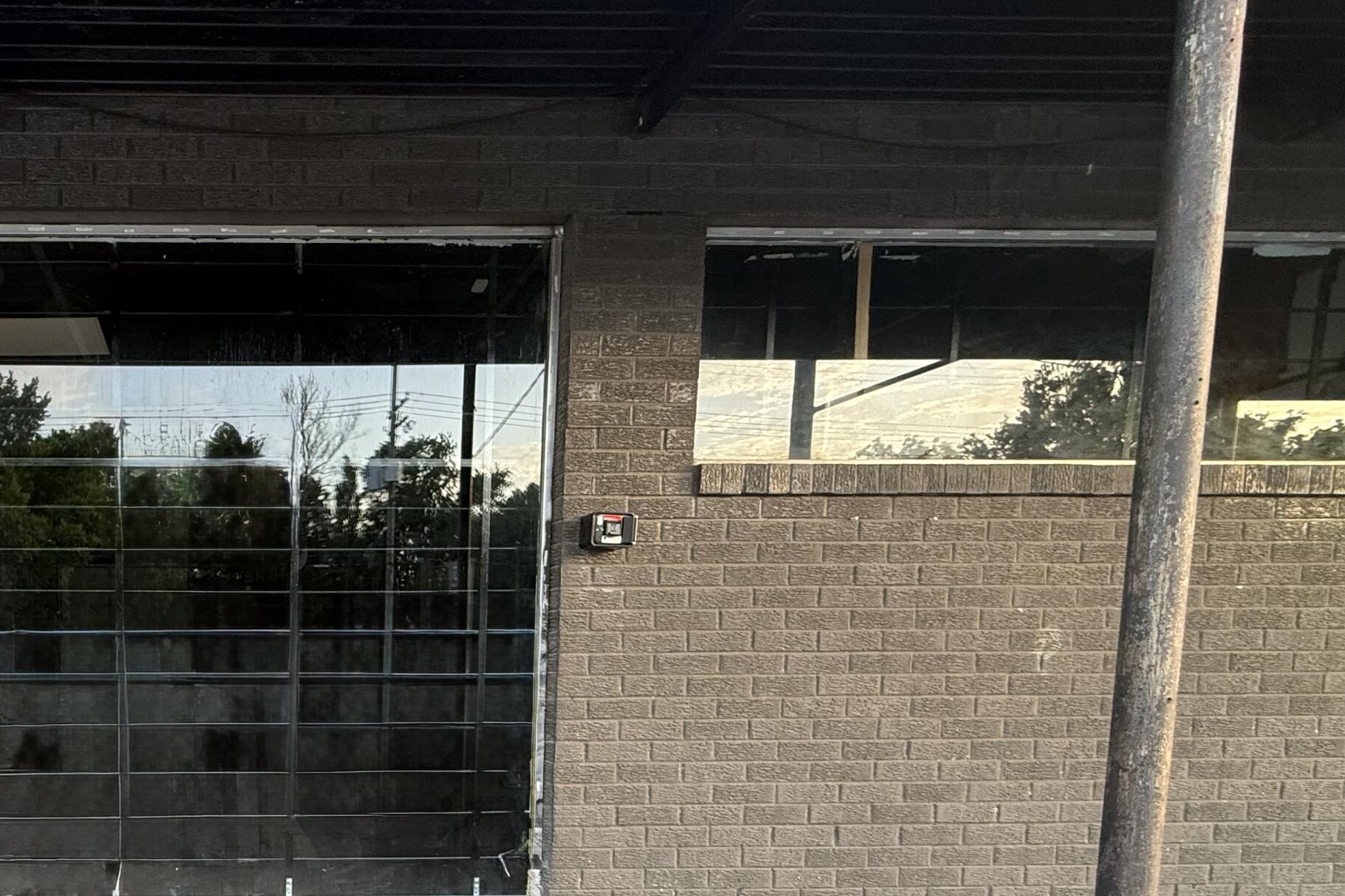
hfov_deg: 65.9
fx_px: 897
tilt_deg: -4.6
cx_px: 239
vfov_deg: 49.8
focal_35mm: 24
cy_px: 724
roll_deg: +0.5
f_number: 2.2
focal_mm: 2.22
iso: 200
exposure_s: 1/99
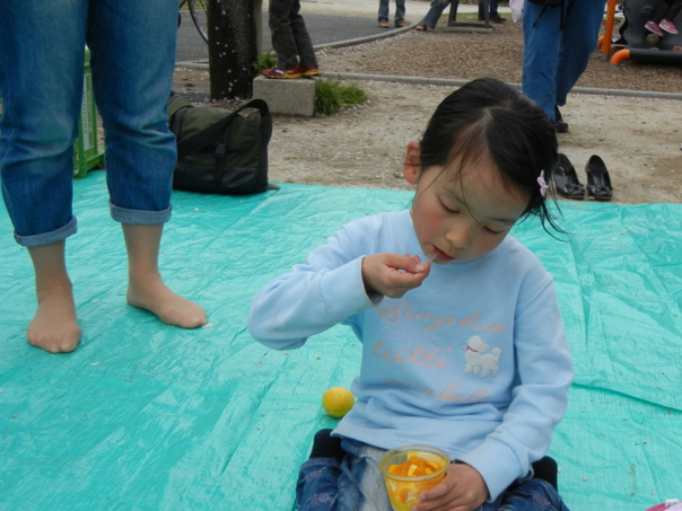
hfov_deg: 41.8
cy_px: 327
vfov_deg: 32.0
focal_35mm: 45
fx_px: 887
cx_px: 423
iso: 160
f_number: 3.6
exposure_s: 1/638
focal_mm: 6.2
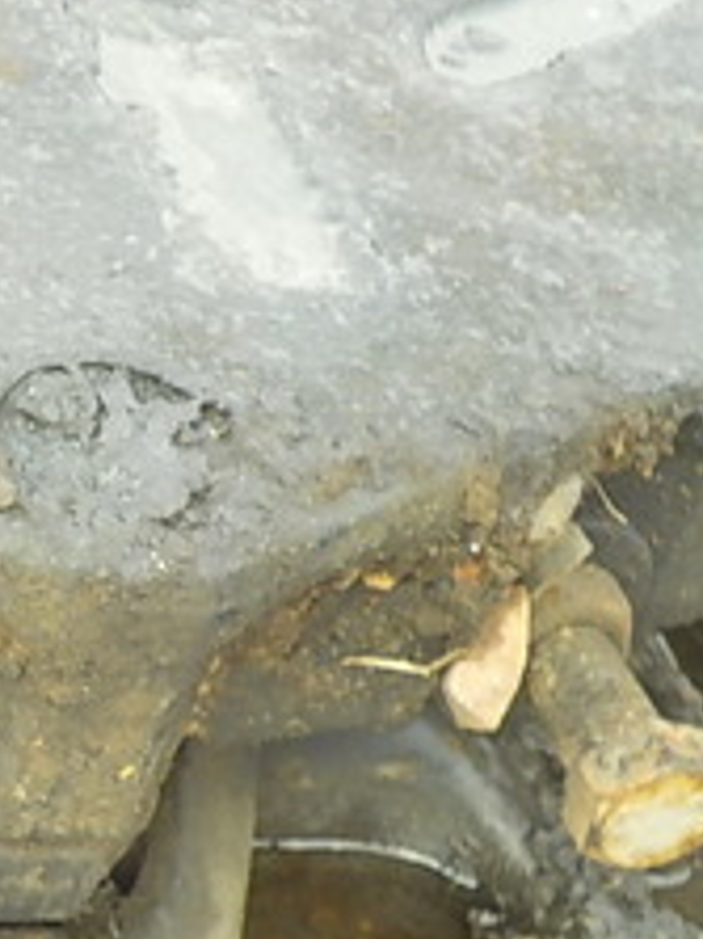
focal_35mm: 86
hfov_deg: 16.0
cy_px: 644
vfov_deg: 22.7
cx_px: -290
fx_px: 2331
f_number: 3.3
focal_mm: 4.1
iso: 125
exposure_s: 1/160
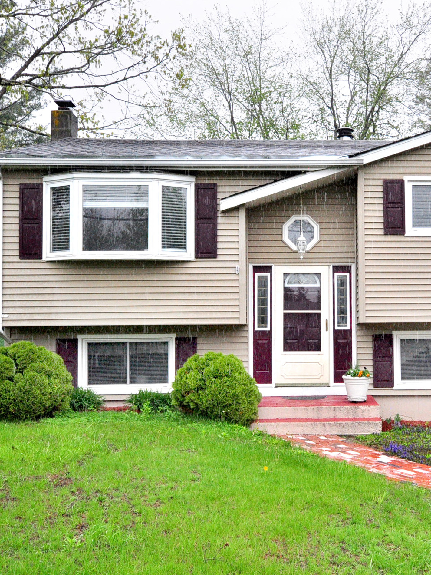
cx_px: 359
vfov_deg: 42.9
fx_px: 731
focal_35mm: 44
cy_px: 289
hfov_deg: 31.8
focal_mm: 20
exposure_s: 1/320
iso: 1250
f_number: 8
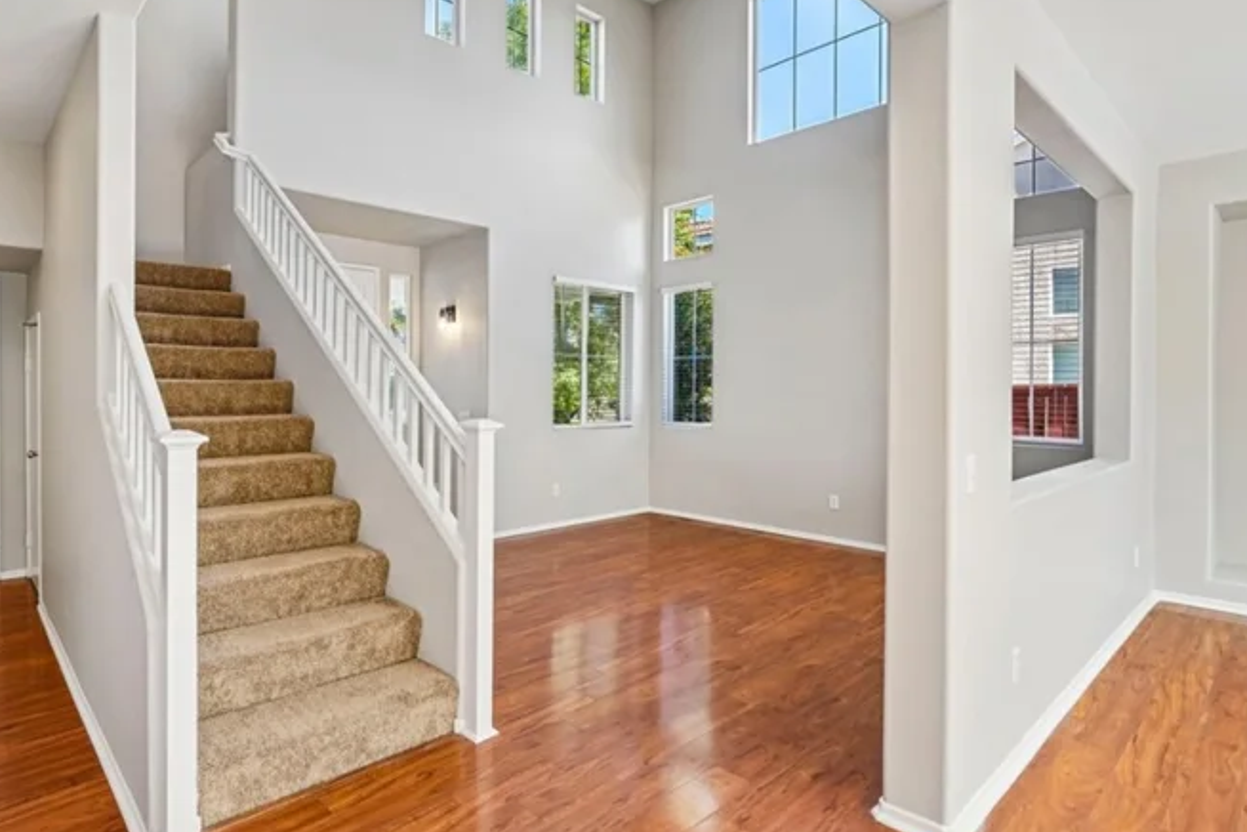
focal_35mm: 18
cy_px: 414
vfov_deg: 67.4
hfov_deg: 88.2
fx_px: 623
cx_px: 468
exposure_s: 1/30
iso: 320
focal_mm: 14
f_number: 8
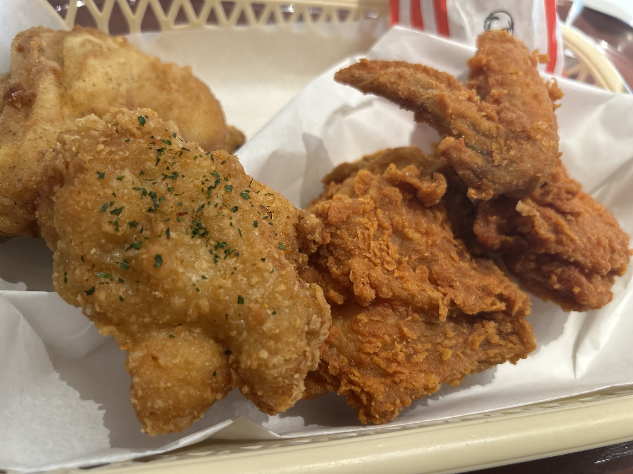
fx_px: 475
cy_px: 237
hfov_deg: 67.3
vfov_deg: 53.1
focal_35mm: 26
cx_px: 316
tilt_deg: -54.6
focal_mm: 5.7
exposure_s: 1/50
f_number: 1.5
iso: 160
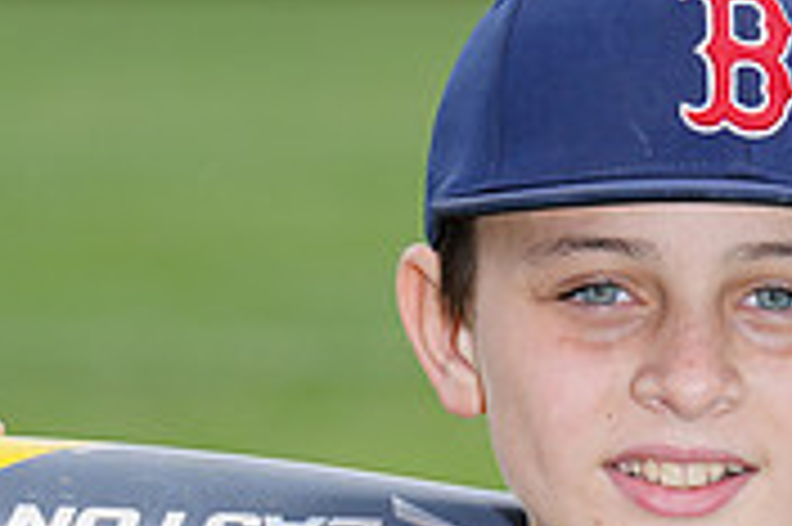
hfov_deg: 3.3
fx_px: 13715
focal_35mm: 624
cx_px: 675
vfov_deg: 2.2
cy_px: 708
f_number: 8
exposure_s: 1/250
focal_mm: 189
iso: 200
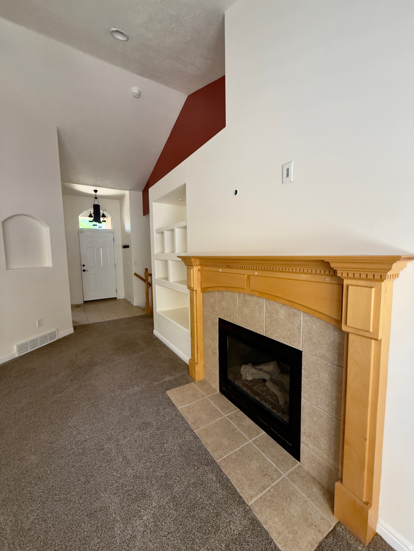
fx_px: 223
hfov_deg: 85.7
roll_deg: +1.3
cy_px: 276
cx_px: 207
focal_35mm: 14
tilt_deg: -4.7
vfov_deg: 102.1
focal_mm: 2.22
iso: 250
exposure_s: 1/99
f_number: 2.2
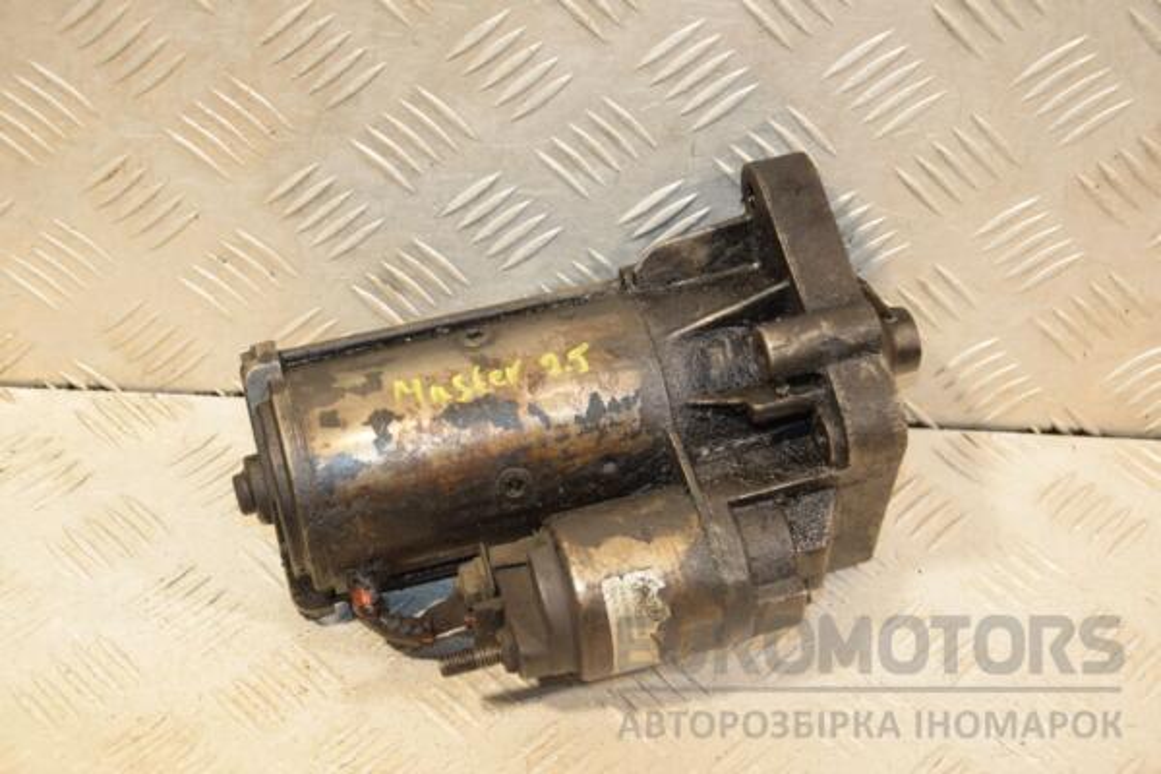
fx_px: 2177
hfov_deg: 29.9
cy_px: 387
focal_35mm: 68
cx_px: 580
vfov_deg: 20.2
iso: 800
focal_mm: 45
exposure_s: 1/200
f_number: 4.8
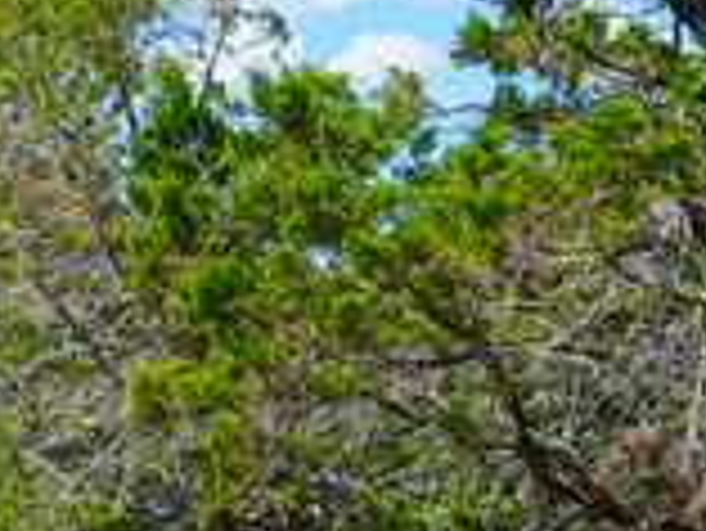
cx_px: -414
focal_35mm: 188
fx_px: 3837
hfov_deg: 10.1
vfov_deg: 7.8
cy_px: 745
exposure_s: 1/125
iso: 100
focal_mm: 48
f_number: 8
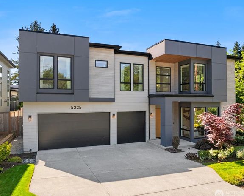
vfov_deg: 54.9
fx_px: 188
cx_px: 122
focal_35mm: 26
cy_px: 99
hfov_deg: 66.0
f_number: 2.8
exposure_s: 1/1250
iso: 280
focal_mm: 12.29
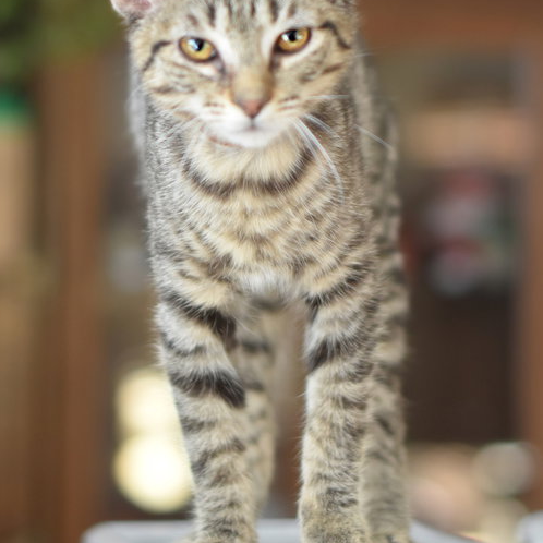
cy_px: 213
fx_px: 1704
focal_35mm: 96
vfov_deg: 18.1
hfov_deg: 18.1
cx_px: 272
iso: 800
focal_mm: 50
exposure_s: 1/60
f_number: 2
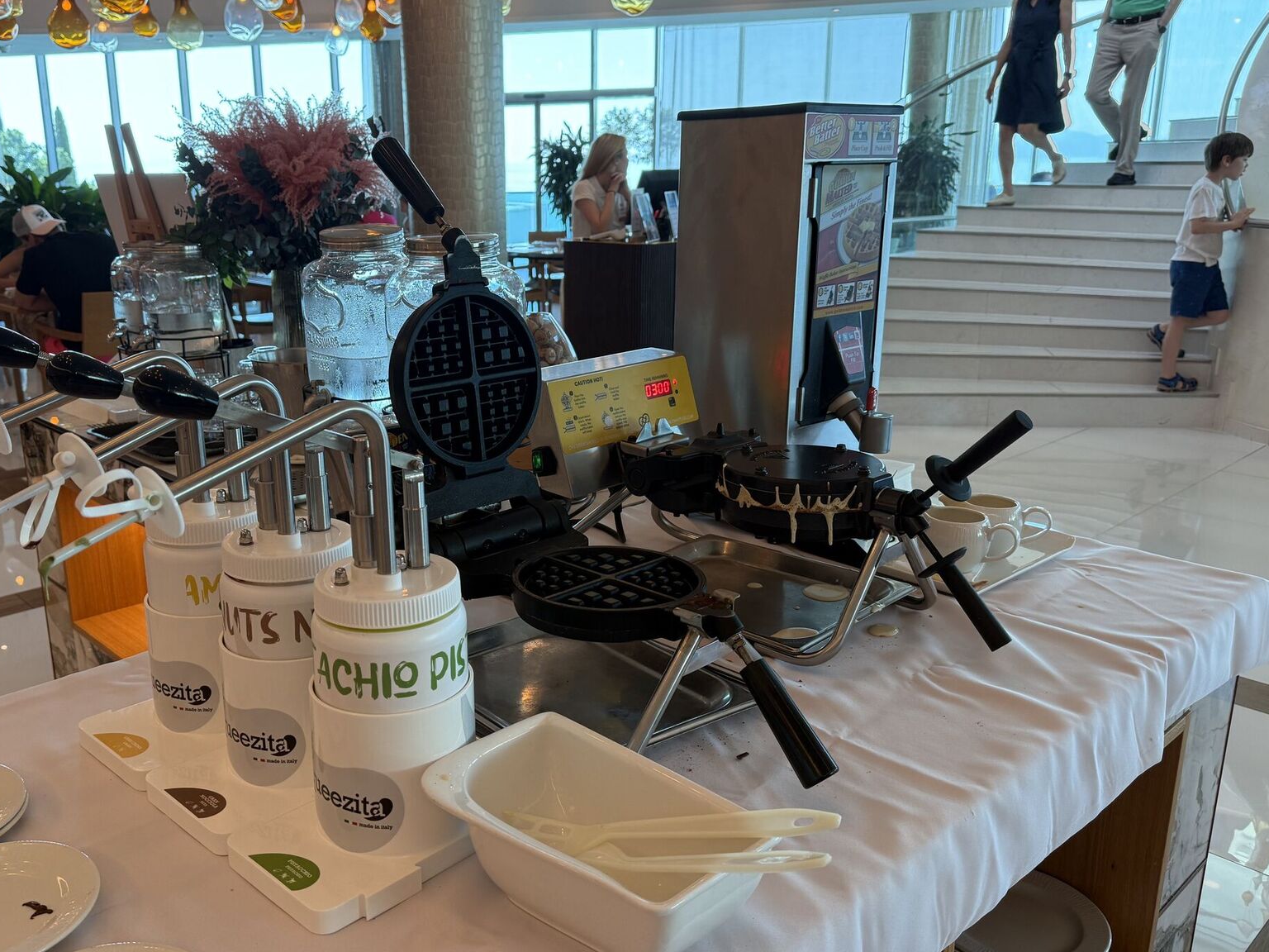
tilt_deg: -14.6
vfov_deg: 46.8
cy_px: 476
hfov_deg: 59.7
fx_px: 1100
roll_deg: +0.5
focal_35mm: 30
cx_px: 535
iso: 125
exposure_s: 1/100
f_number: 1.78
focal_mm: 6.76
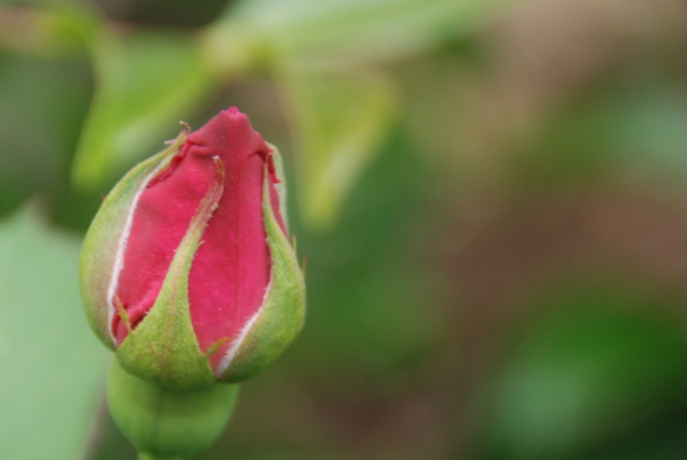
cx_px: 237
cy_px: 281
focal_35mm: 399
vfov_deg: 3.5
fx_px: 7623
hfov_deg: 5.2
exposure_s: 1/160
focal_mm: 200
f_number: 6.3
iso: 400
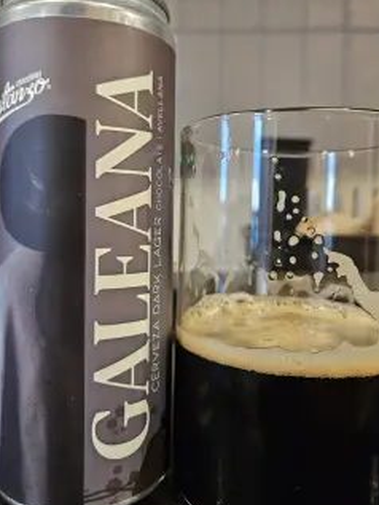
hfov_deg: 48.2
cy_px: 229
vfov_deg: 61.5
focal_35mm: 29
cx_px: 201
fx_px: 423
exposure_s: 1/40
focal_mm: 5.4
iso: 500
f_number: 1.8
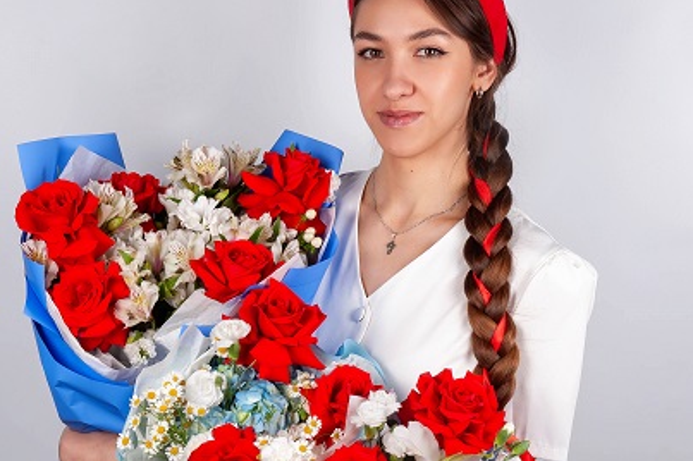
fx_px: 2289
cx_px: 301
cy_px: 341
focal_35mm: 119
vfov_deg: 11.5
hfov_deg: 17.2
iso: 100
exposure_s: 1/125
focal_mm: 60
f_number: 18
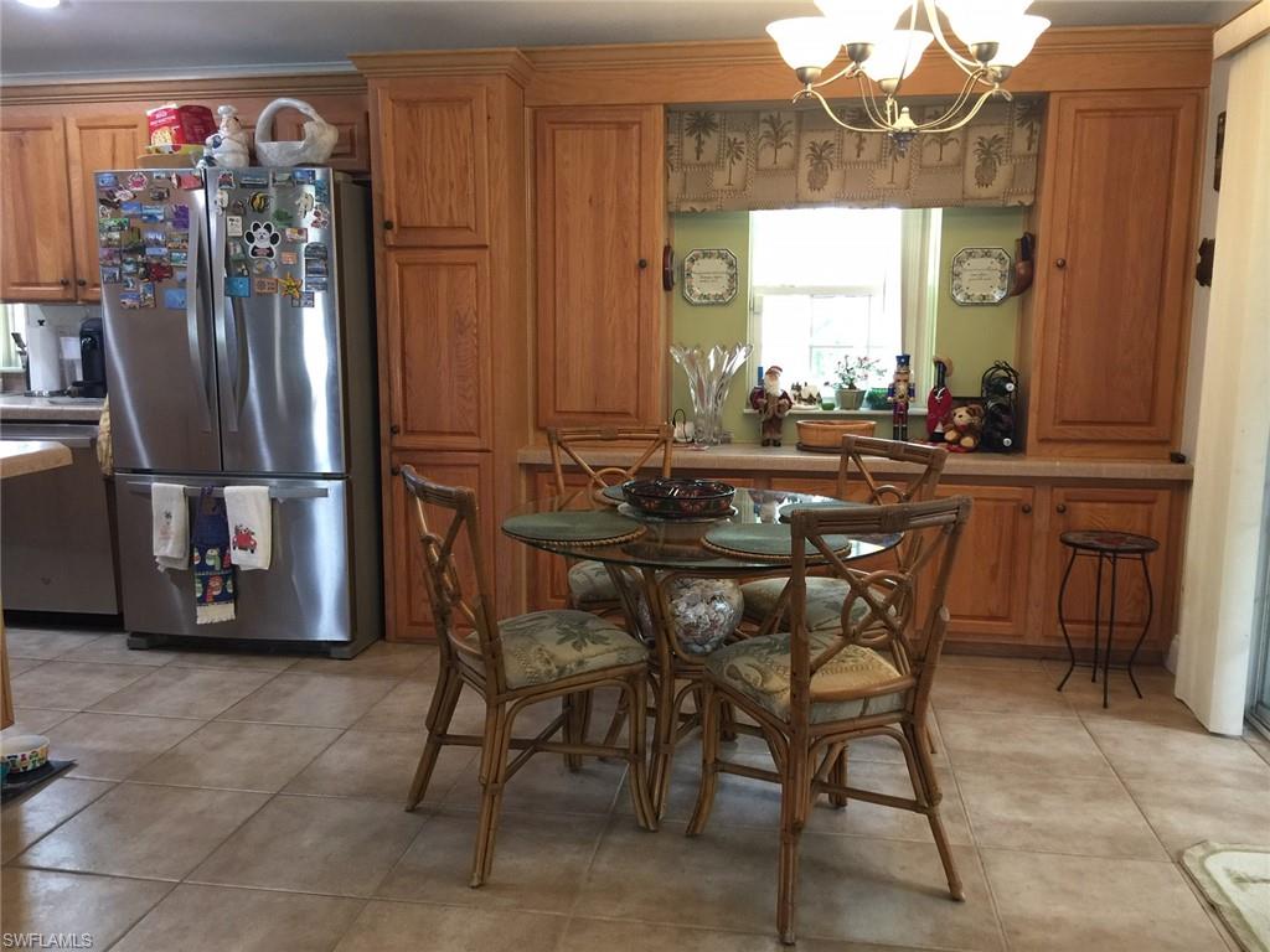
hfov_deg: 61.7
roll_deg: -1.2
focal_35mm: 29
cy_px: 476
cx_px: 635
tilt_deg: -7.7
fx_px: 1064
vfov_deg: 48.2
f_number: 2.2
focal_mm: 4.15
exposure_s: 1/15
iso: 64
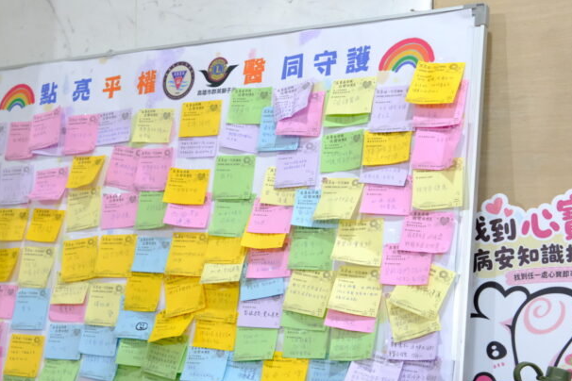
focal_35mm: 70
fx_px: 1112
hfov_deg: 28.7
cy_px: 250
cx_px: 209
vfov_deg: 19.4
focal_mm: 35.3
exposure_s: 1/280
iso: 6400
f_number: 4
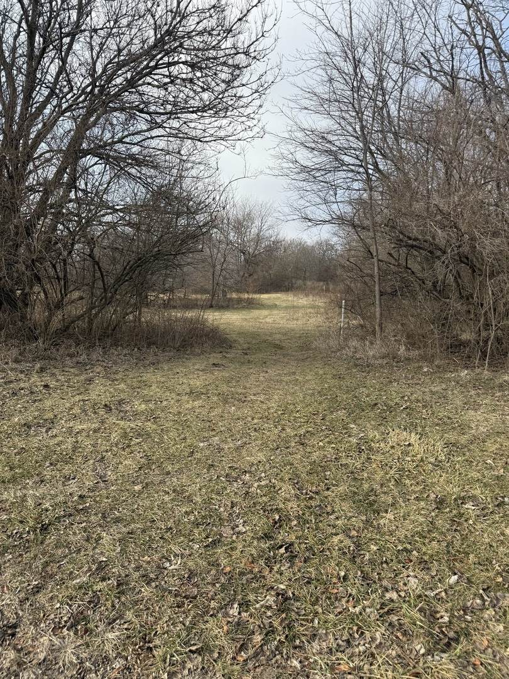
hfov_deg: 56.8
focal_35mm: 24
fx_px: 471
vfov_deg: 71.6
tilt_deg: -7.7
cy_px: 340
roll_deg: -2.5
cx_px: 254
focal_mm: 6.76
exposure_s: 1/2110
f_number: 1.78
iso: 80
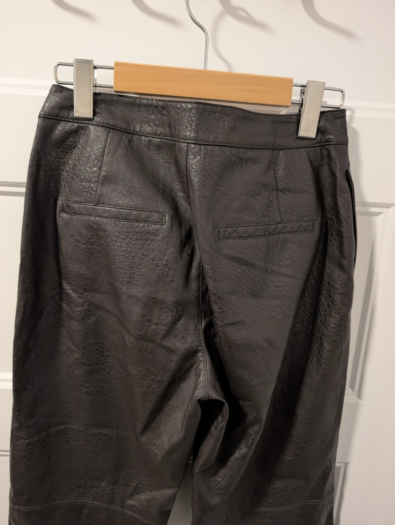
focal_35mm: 24
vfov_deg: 71.5
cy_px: 262
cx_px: 198
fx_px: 364
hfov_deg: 56.9
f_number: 1.68
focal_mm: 6.9
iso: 570
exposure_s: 1/40
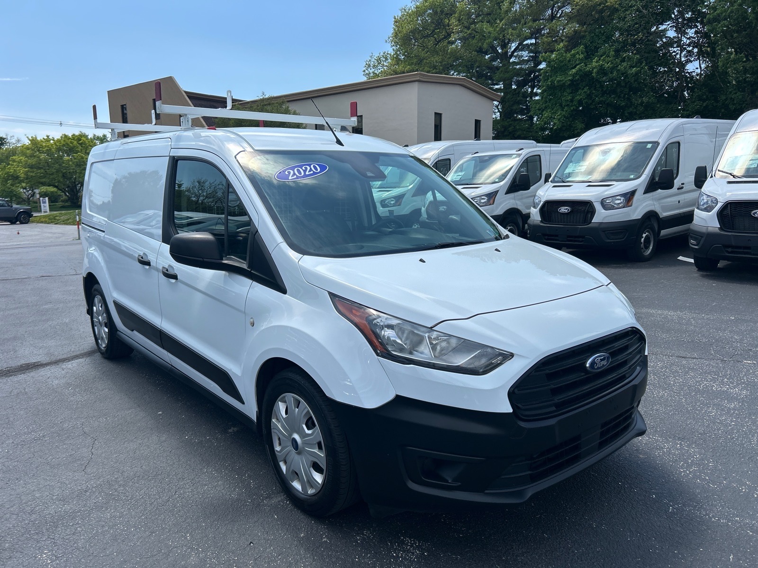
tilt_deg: -7.3
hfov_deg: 67.3
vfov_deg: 53.1
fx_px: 569
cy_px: 284
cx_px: 379
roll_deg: +1.2
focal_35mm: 26
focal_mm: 5.7
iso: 50
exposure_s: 1/4444
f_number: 1.5
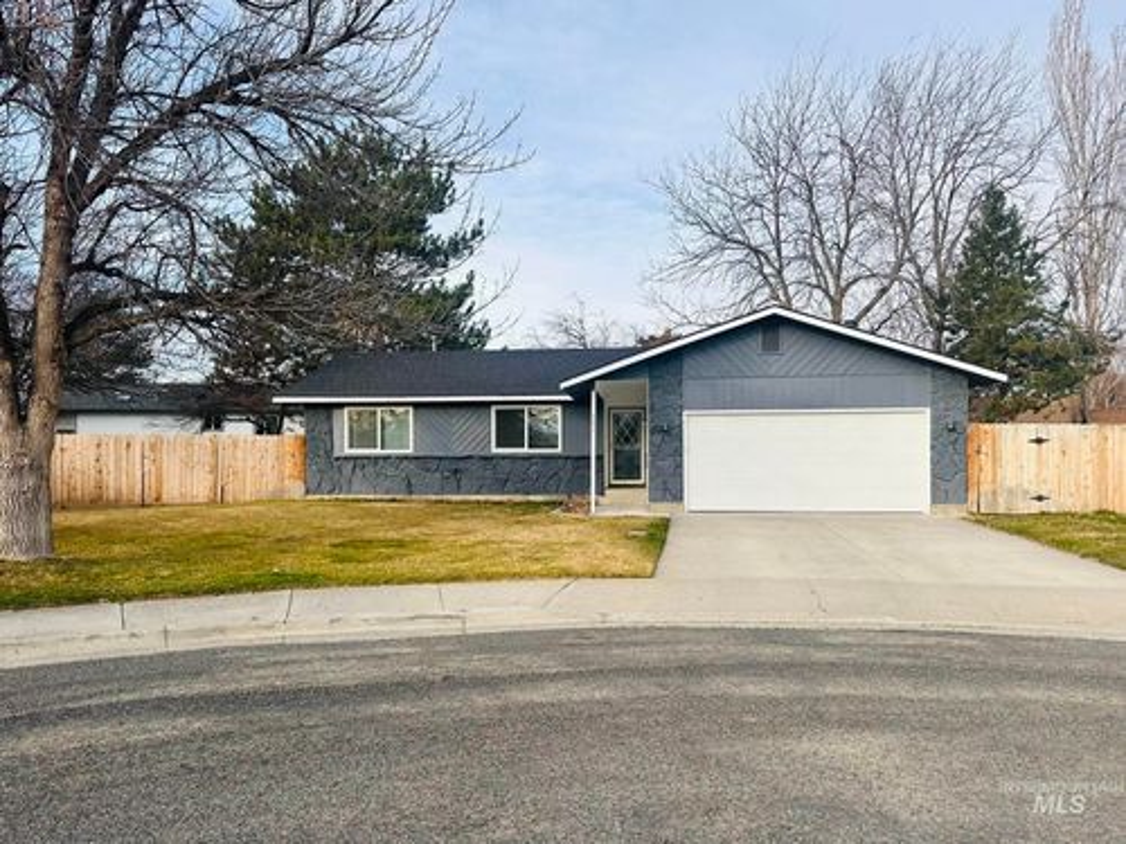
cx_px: 563
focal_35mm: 24
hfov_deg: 71.6
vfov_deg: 56.8
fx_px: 781
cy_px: 422
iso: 80
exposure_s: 1/1845
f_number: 1.78
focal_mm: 6.86
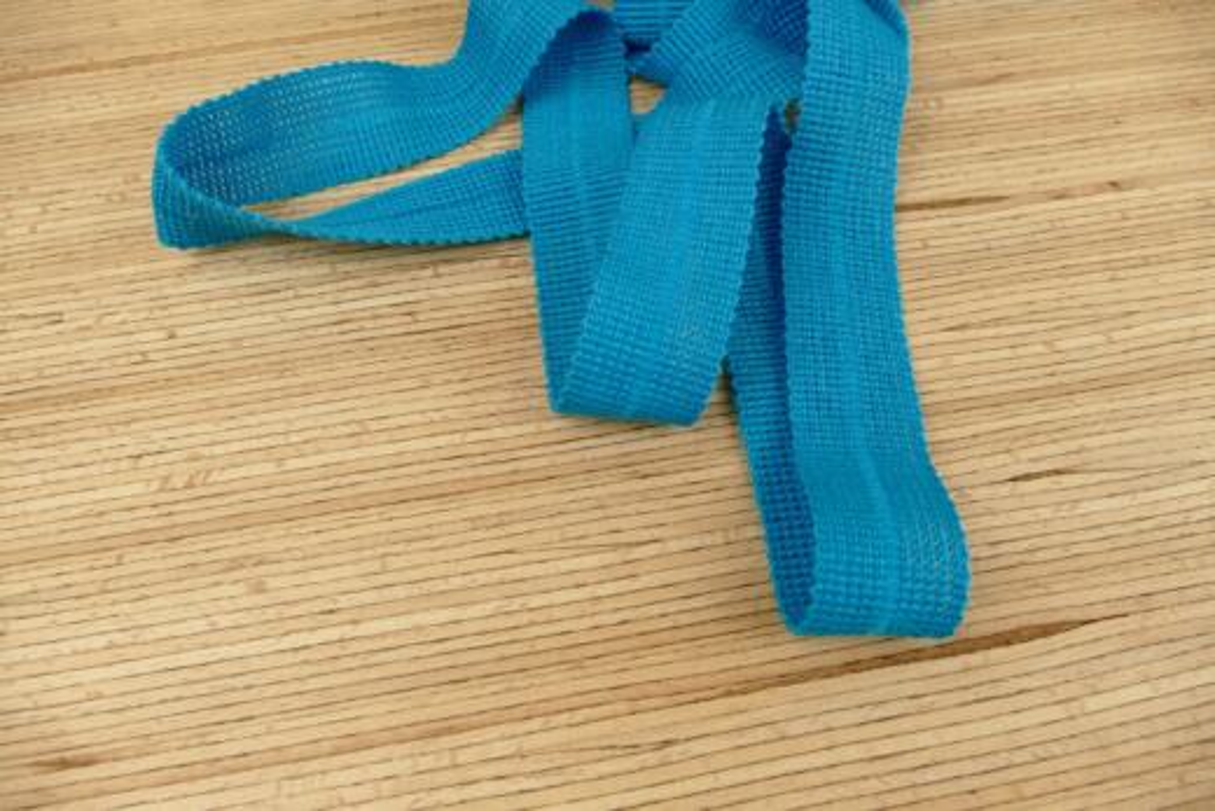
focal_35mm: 25
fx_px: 844
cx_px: 608
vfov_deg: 51.3
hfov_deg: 71.5
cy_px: 406
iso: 200
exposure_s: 1/60
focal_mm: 9.12
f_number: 4
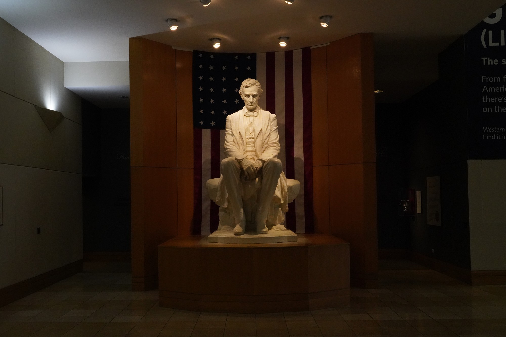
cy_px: 168
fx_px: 464
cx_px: 253
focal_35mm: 33
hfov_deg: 57.2
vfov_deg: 40.0
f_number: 20
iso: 8000
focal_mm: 33
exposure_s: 1/100
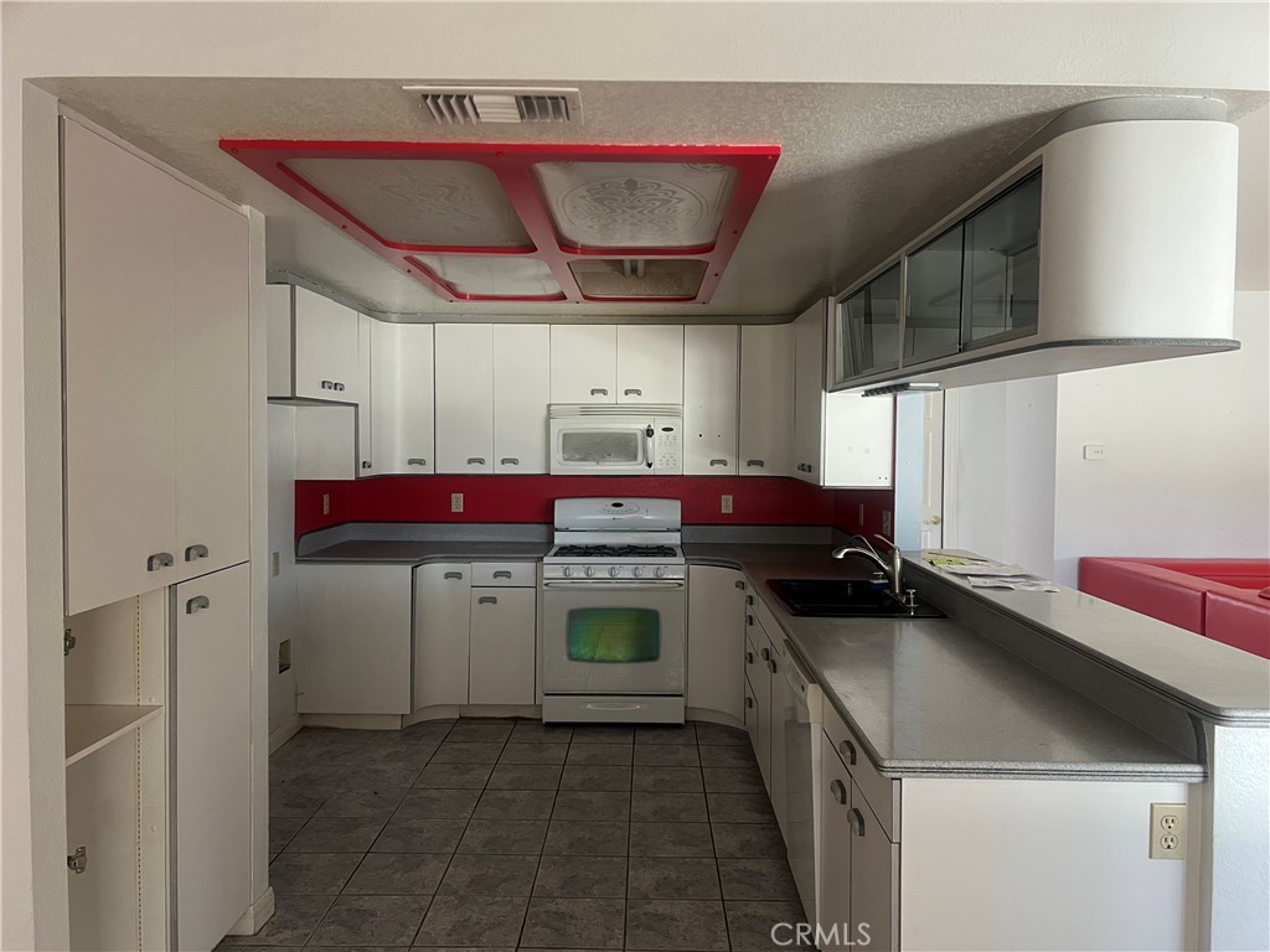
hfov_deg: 67.3
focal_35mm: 26
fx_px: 954
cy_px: 476
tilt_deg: -2.4
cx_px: 635
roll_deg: -0.4
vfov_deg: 53.1
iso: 160
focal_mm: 5.7
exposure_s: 1/60
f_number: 1.5
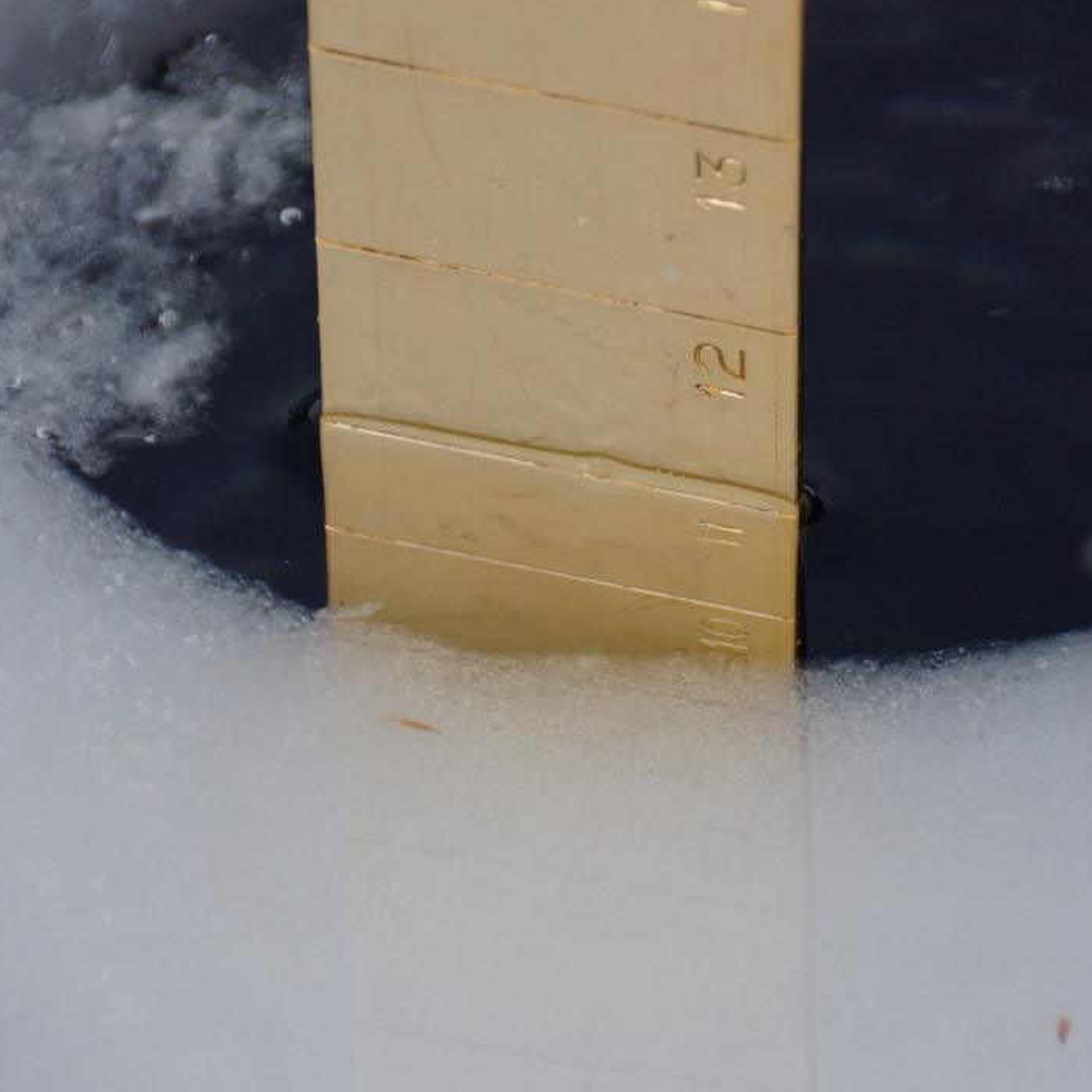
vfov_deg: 3.5
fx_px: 18059
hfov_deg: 3.5
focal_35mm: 506
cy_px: 544
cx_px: 660
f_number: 6.3
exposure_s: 1/400
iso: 200
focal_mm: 250
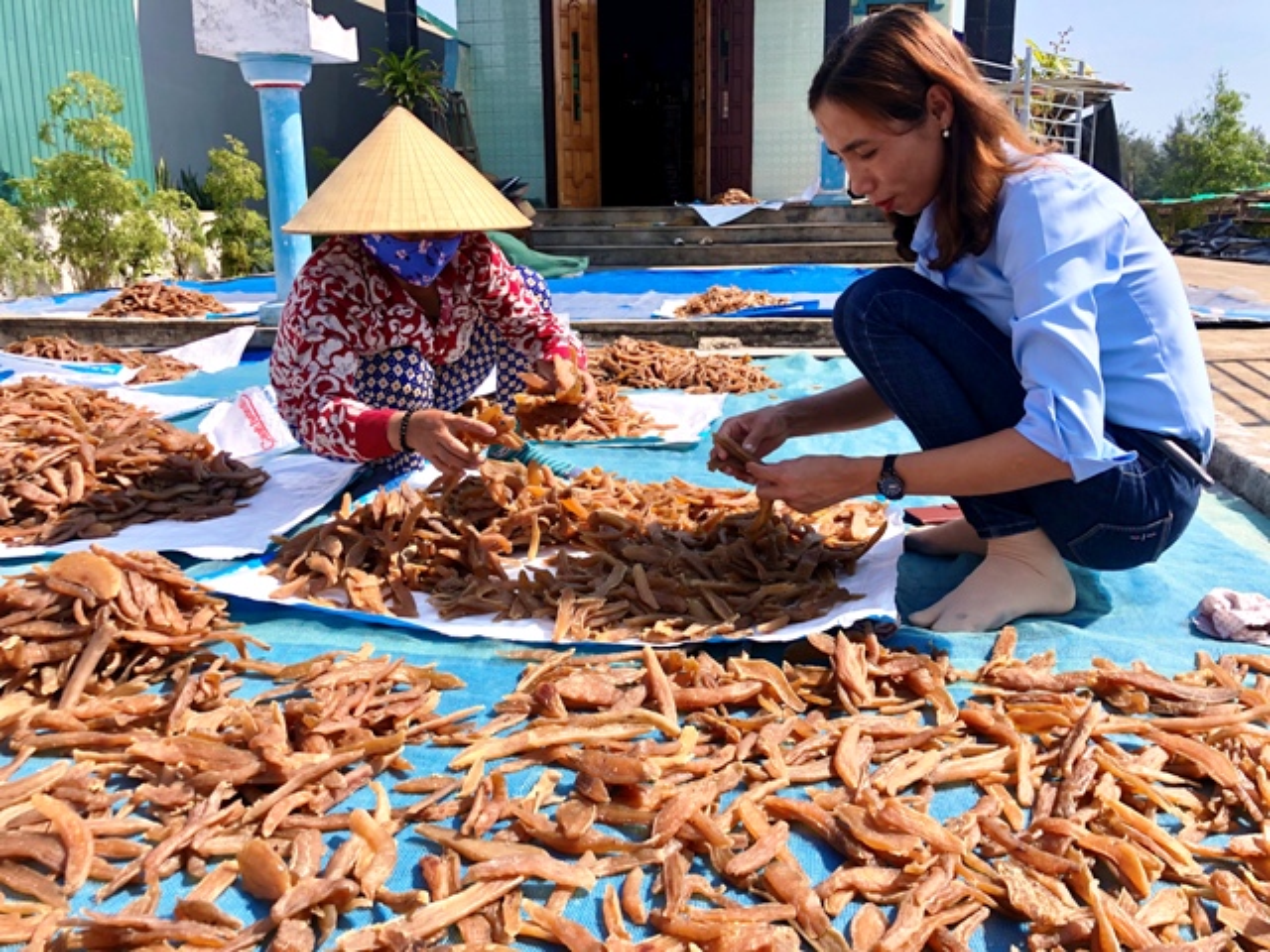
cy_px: 476
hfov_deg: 63.4
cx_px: 635
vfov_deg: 49.7
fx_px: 1027
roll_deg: +2.5
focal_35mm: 28
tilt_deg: -14.1
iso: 20
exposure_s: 1/1116
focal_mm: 4
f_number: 1.8
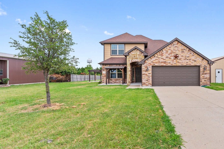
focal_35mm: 25
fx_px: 156
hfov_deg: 69.5
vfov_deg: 51.3
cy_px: 74
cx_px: 150
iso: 320
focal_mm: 17
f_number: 11
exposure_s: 1/45
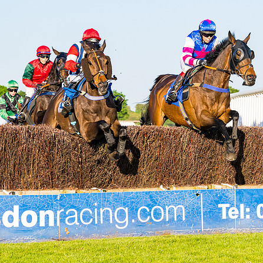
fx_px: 1478
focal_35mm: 172
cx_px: 234
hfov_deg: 10.1
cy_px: 122
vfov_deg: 10.2
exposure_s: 1/2500
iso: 400
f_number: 4
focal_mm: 70
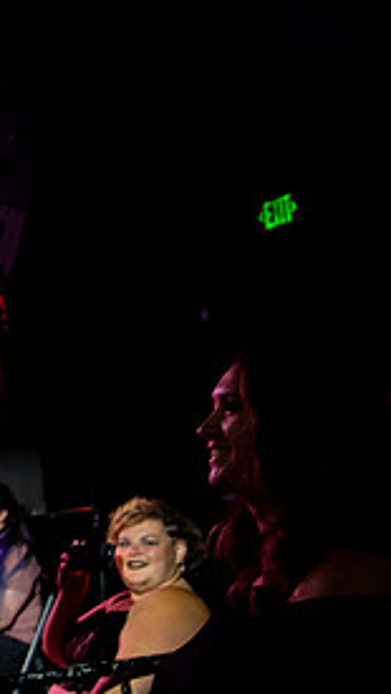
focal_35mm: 53
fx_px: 975
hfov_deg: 19.5
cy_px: 376
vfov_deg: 39.1
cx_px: -207
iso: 6400
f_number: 4
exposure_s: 1/100
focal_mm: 24
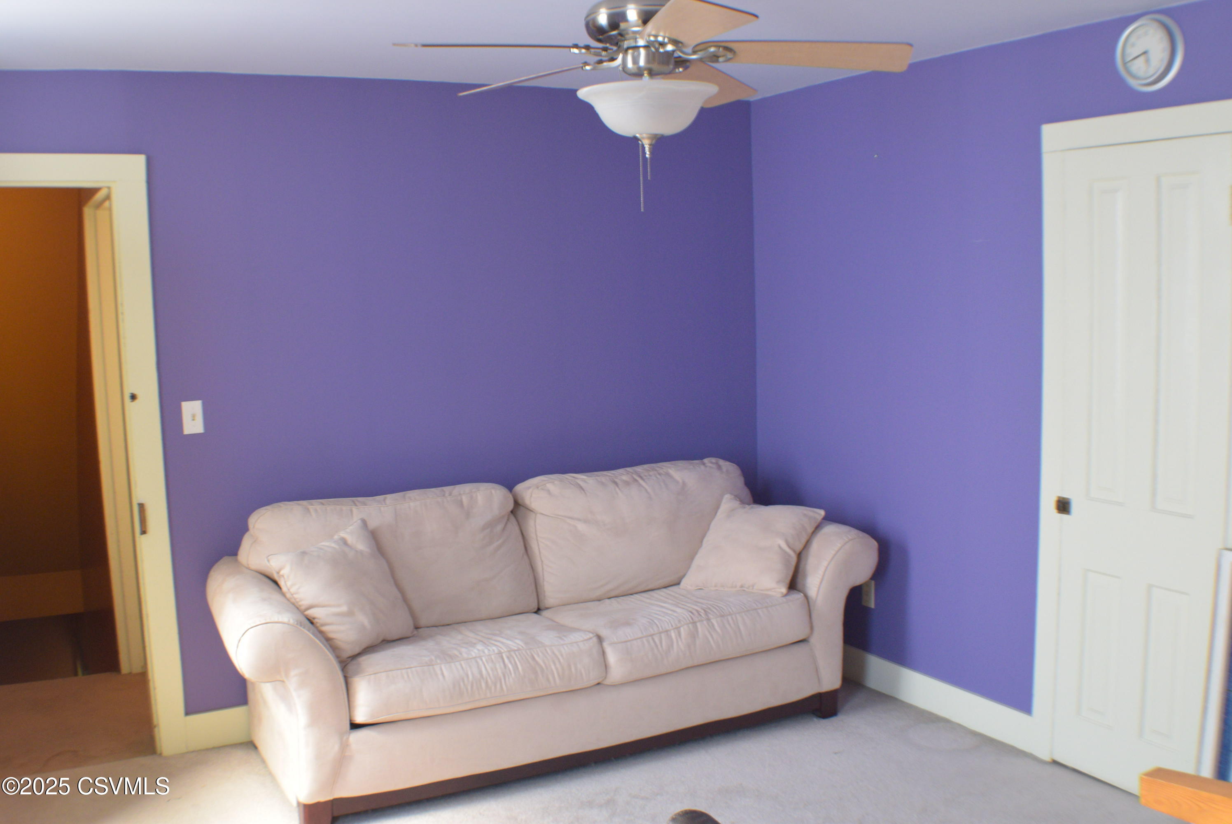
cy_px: 412
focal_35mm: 45
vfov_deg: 29.9
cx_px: 616
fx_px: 1541
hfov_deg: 43.6
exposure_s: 1/3
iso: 1400
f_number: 10
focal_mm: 30
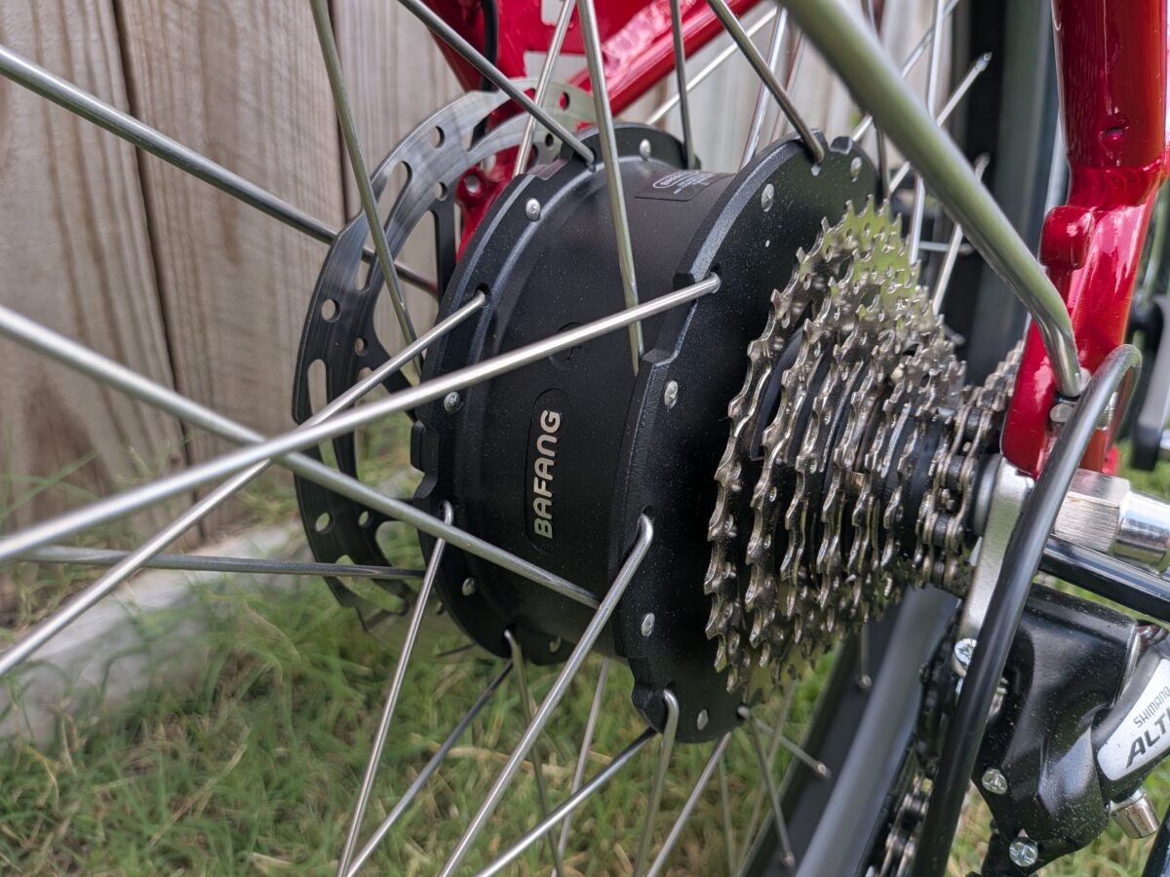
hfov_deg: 71.6
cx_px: 585
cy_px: 438
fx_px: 811
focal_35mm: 24
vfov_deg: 56.8
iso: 30
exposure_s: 1/204
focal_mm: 4.53
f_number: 1.7
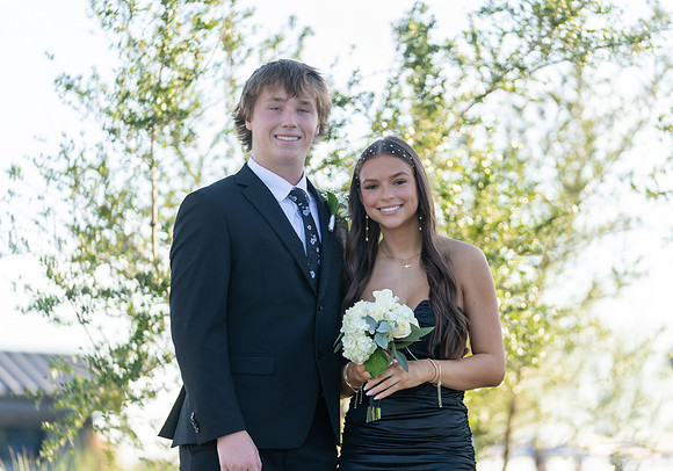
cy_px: 229
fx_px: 2812
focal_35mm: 148
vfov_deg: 9.6
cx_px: 365
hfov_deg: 13.6
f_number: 2.8
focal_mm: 138
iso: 100
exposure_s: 1/320
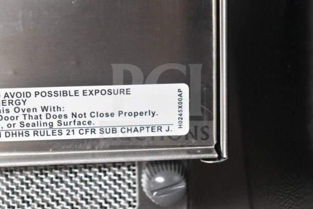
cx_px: 156
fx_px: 717
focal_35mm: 82
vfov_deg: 16.6
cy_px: 104
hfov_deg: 24.6
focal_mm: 55
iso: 7200
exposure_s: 1/100
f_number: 5.6
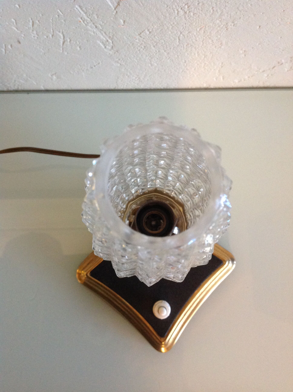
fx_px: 396
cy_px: 196
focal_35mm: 35
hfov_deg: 40.6
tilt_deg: -79.9
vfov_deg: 52.7
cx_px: 146
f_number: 2.4
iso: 320
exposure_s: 1/15
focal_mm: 4.28
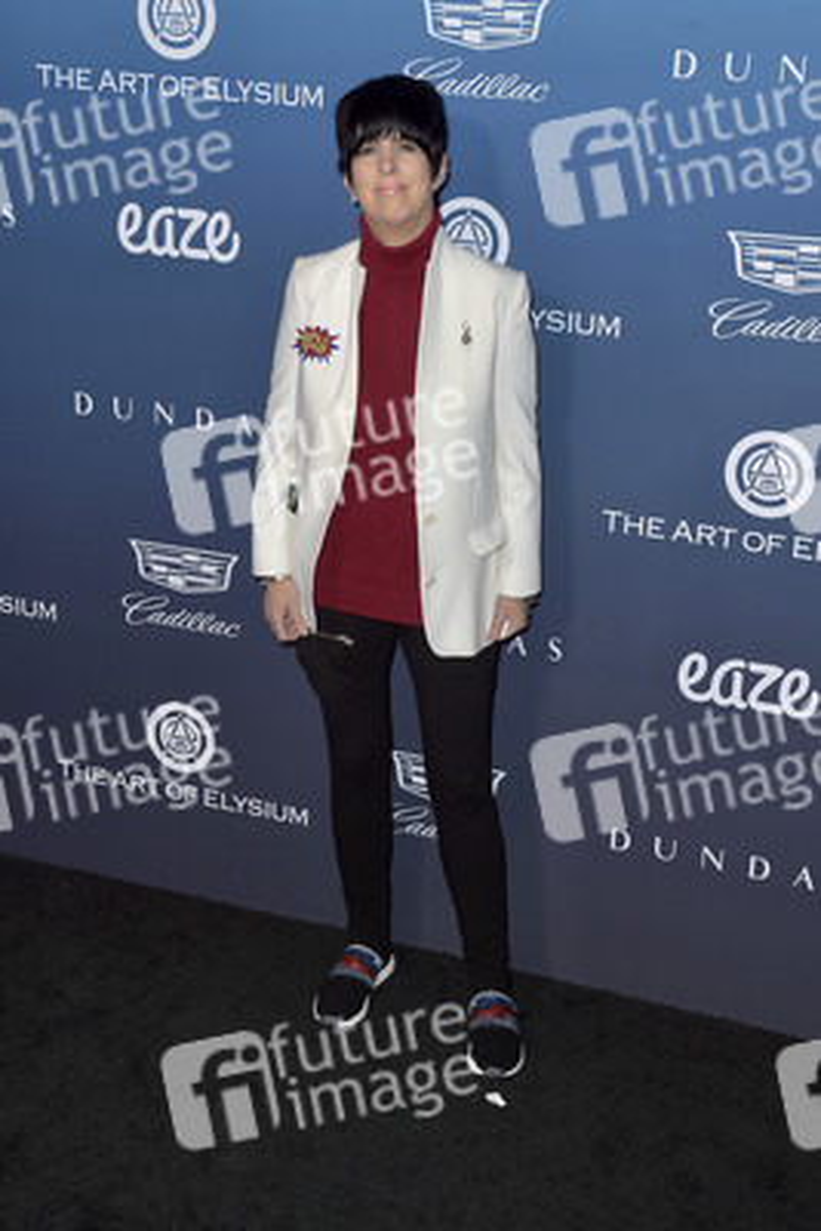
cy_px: 616
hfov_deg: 29.9
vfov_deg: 43.6
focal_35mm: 45
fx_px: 1538
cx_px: 410
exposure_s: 1/250
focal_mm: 45
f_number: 5.6
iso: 250
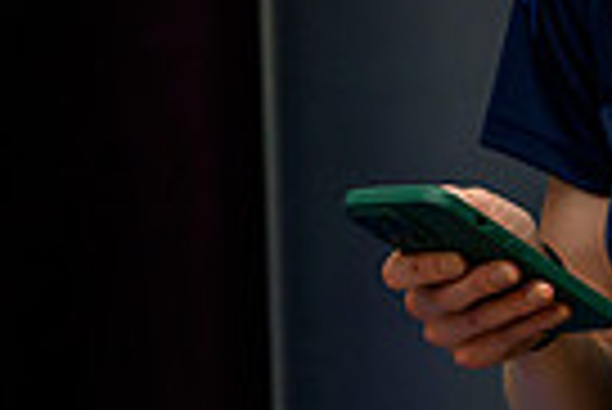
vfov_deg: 2.8
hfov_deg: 4.2
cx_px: 1292
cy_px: -151
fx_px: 8322
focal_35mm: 489
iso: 4000
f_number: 3.5
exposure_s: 1/400
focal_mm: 115
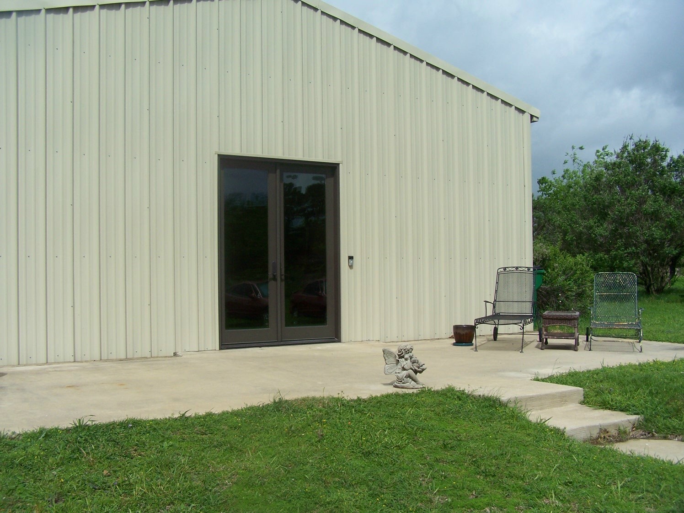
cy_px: 256
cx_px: 342
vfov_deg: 37.7
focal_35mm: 38
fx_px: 751
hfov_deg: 49.0
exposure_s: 1/800
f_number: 4
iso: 80
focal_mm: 6.3
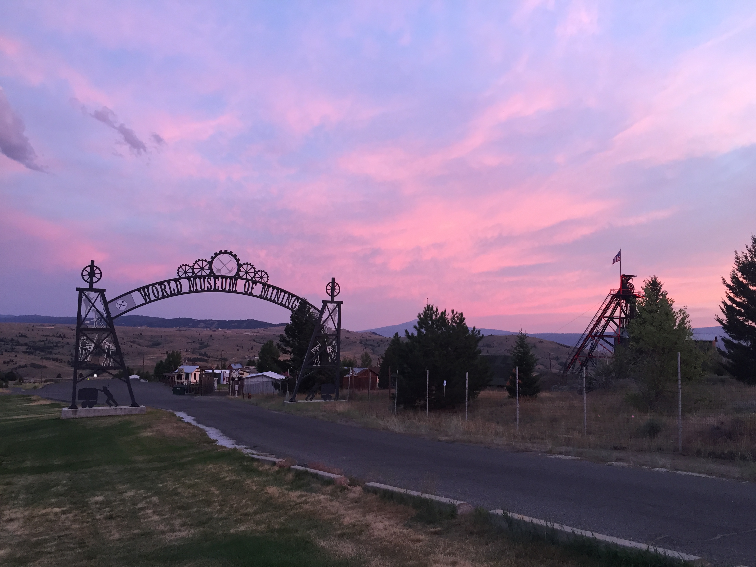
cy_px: 284
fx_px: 633
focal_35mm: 29
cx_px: 378
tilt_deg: +4.9
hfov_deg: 61.7
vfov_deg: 48.2
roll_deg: -2.1
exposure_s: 1/30
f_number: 2.2
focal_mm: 4.15
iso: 80
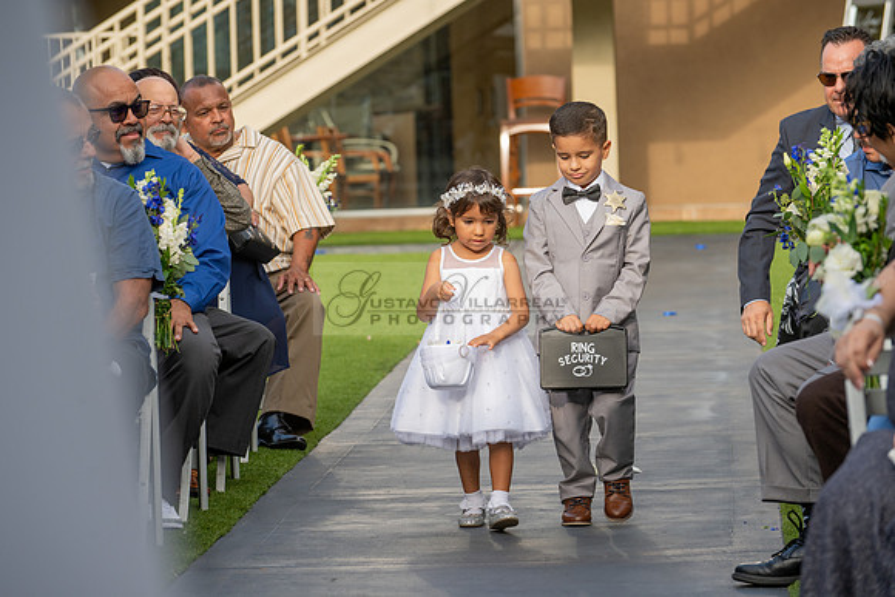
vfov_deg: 7.9
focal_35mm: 175
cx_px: 448
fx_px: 4352
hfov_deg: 11.7
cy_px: 298
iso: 400
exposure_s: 1/500
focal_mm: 175
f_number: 6.3
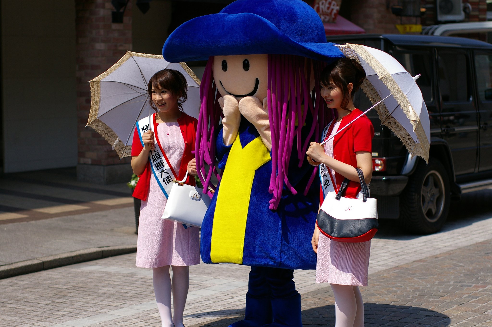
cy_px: 164
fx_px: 1024
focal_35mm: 75
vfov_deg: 18.2
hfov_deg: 27.0
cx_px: 246
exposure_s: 1/4000
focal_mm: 50
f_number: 2.8
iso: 200
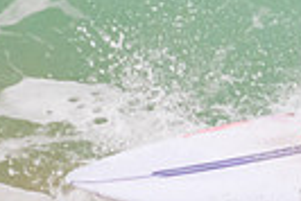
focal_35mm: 4739
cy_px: -72
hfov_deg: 0.4
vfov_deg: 0.3
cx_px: 643
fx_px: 39666
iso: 2000
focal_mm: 800
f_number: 11
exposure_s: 1/2000
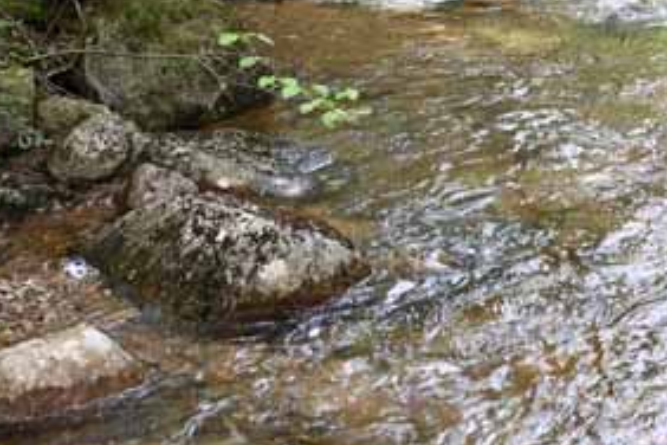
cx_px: 728
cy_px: -108
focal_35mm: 102
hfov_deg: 19.2
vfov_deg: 13.0
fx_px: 1890
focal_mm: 36
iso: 90
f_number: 4
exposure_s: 1/40
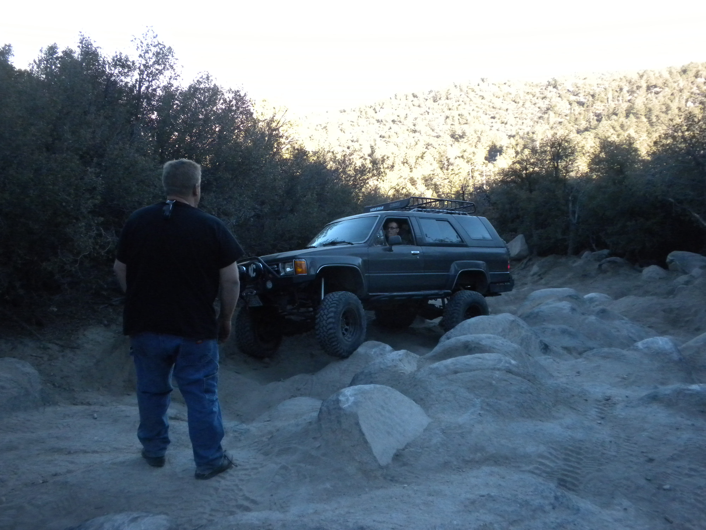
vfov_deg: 38.7
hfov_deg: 50.1
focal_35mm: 37
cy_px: 265
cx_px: 353
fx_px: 755
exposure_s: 1/636
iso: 400
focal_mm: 6.6
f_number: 3.5
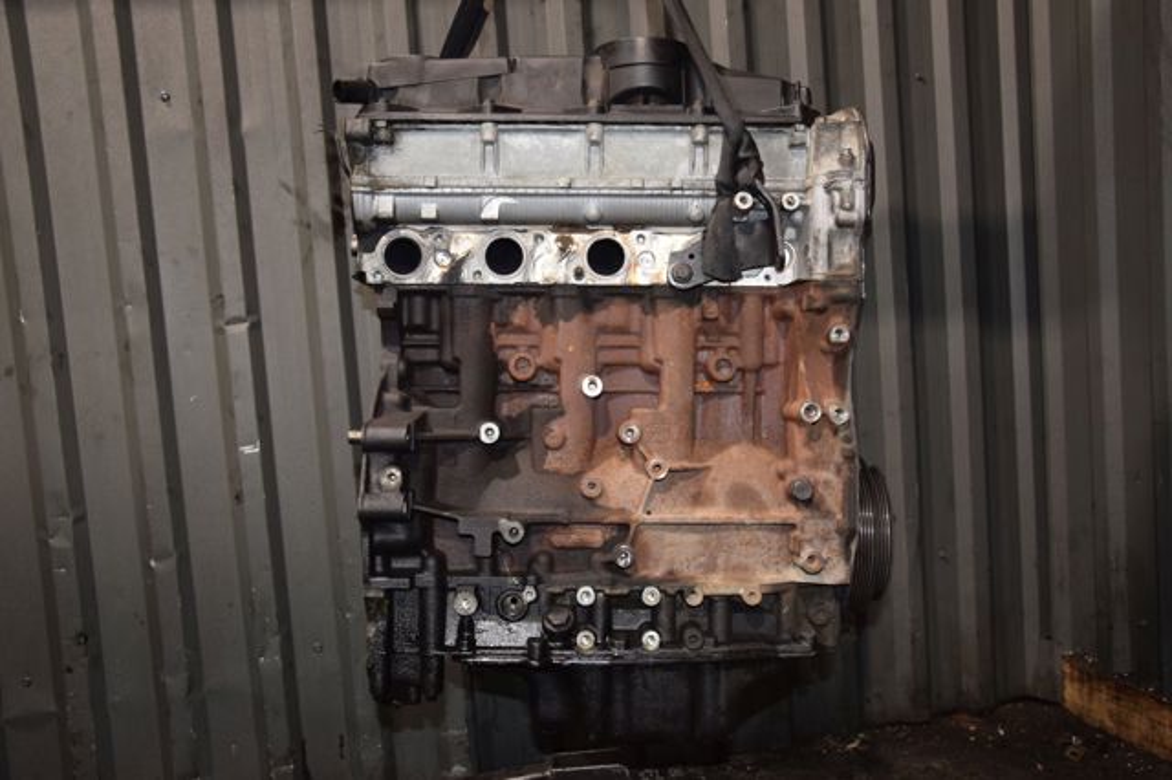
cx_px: 586
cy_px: 390
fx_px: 1074
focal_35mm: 33
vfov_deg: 39.9
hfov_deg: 57.2
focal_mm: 22
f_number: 5
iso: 800
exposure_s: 1/60
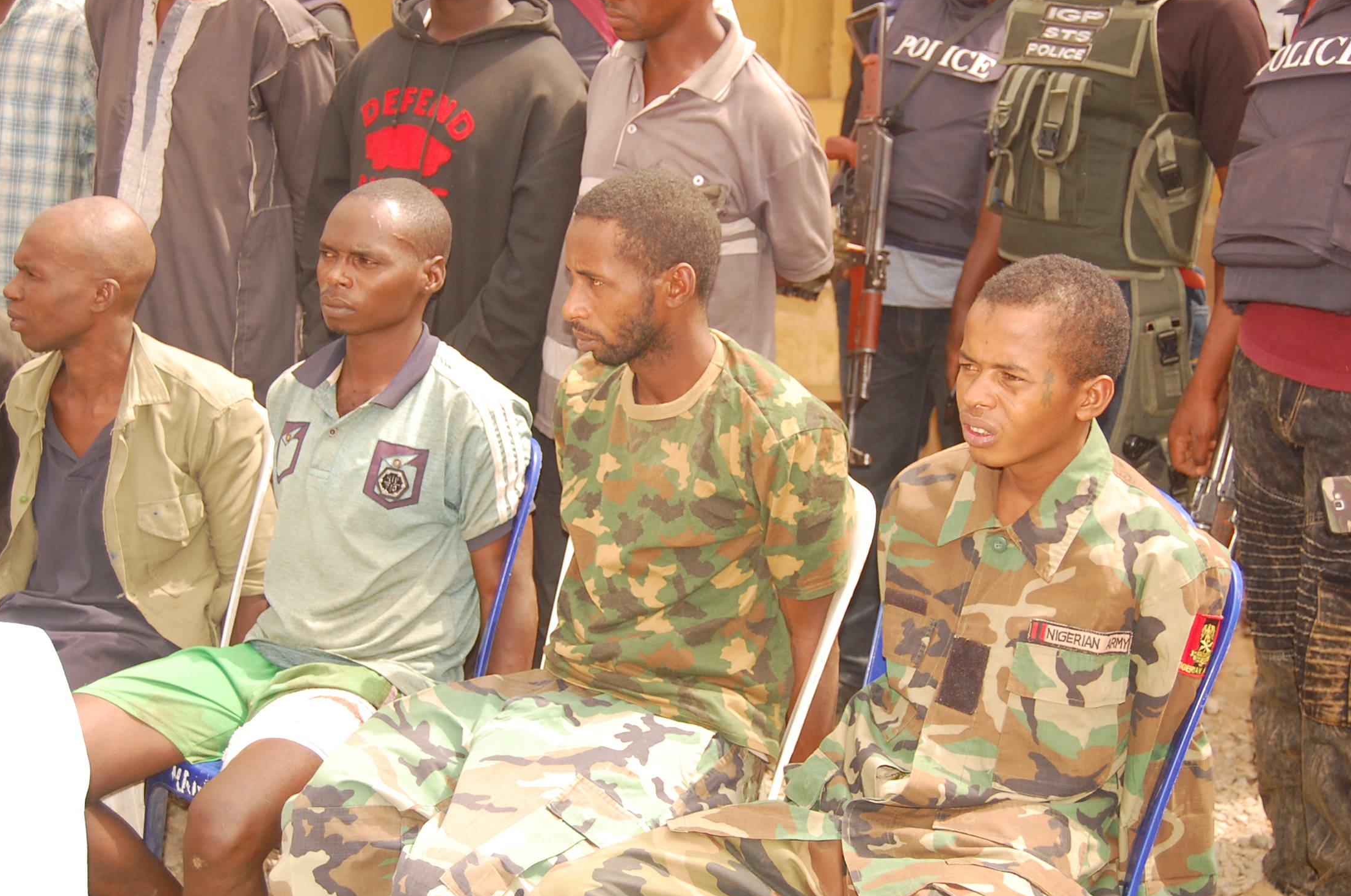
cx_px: 676
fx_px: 2005
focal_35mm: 54
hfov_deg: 37.2
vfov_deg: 25.2
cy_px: 450
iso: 400
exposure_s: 1/500
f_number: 4.8
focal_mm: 35
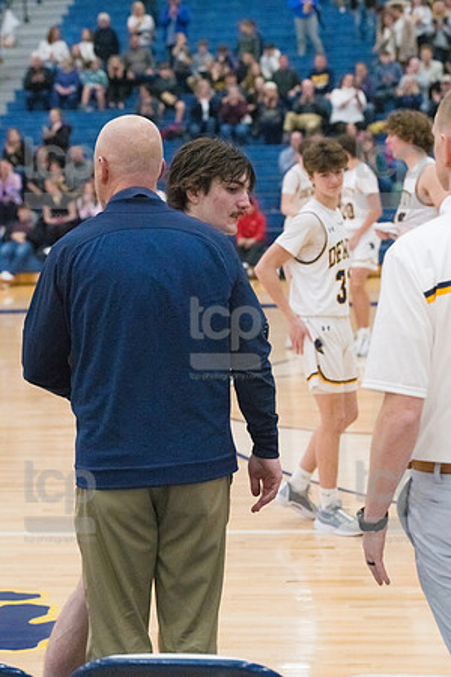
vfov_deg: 21.5
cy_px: 338
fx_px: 1785
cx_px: 226
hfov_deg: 14.4
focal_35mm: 95
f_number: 5
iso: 8000
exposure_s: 1/1000
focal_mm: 95
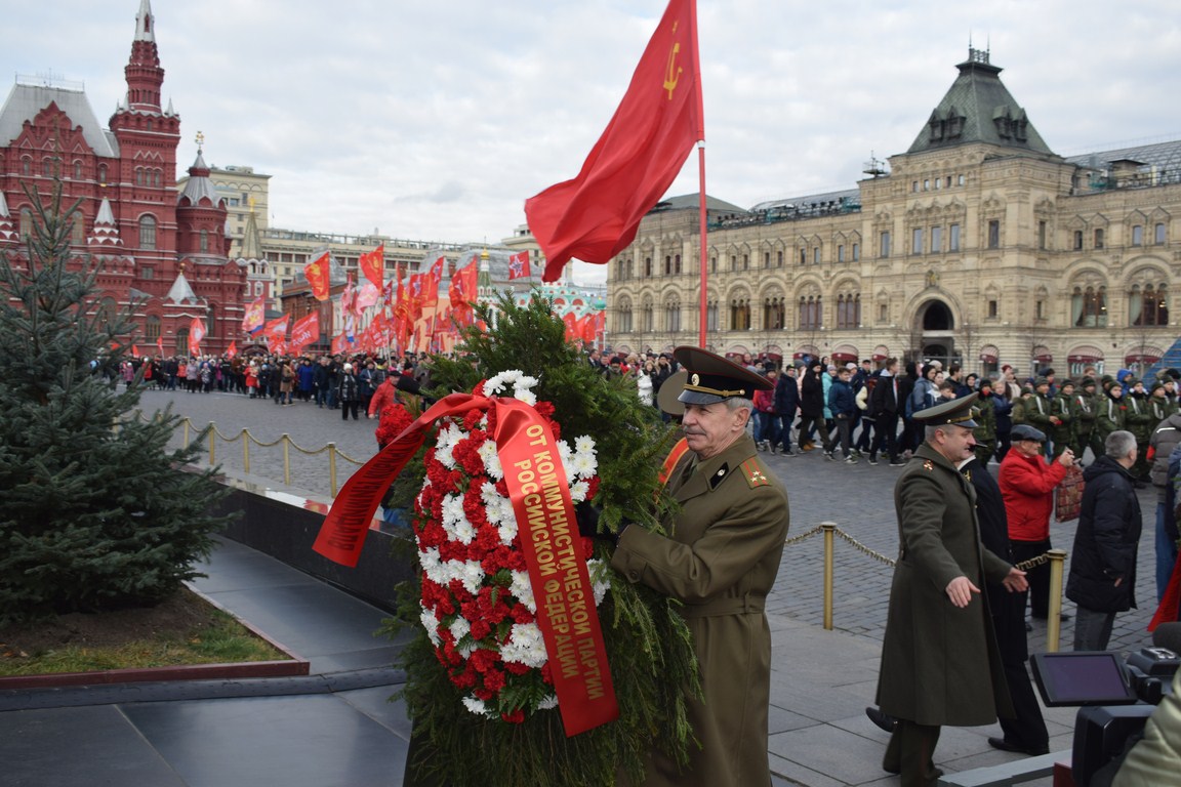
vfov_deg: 36.9
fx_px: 1181
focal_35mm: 36
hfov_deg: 53.1
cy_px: 394
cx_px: 590
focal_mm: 24
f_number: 6.3
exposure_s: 1/160
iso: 100
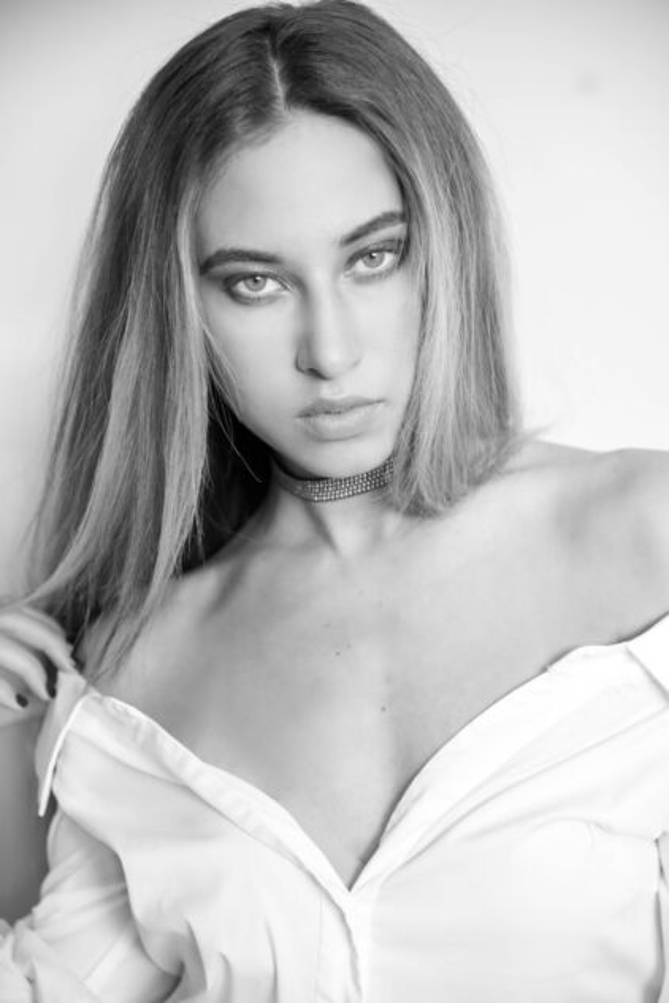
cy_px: 502
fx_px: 2561
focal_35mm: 92
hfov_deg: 14.9
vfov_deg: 22.1
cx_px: 334
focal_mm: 92
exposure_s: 1/200
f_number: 4
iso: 640
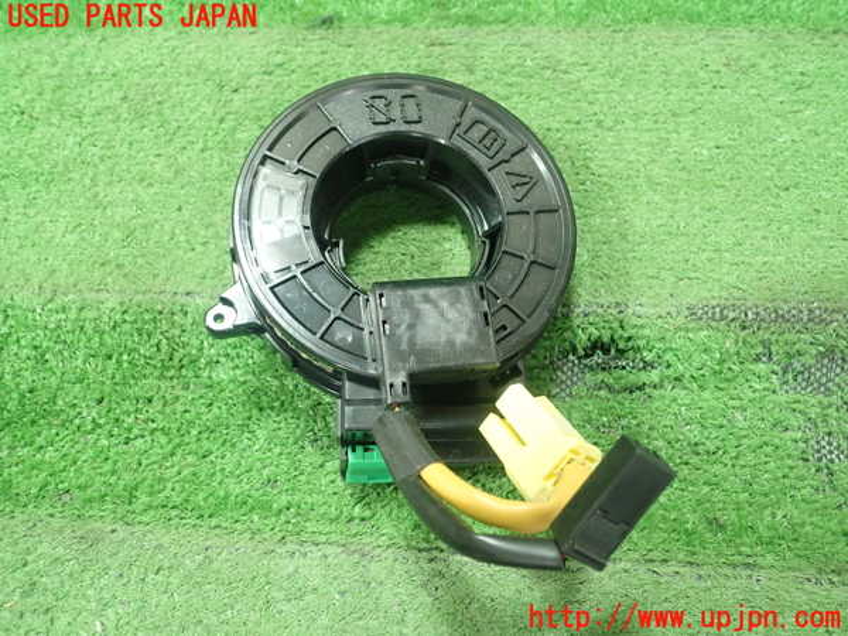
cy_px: 318
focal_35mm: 30
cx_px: 424
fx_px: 735
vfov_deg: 46.8
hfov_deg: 60.0
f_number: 2.3
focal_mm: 5.5
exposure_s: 1/125
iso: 800
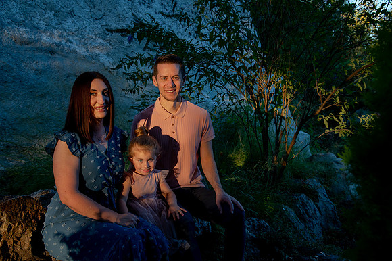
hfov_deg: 44.5
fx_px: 479
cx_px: 196
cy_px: 130
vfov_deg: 30.5
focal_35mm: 44
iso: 640
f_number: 6.3
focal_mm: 44
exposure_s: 1/200
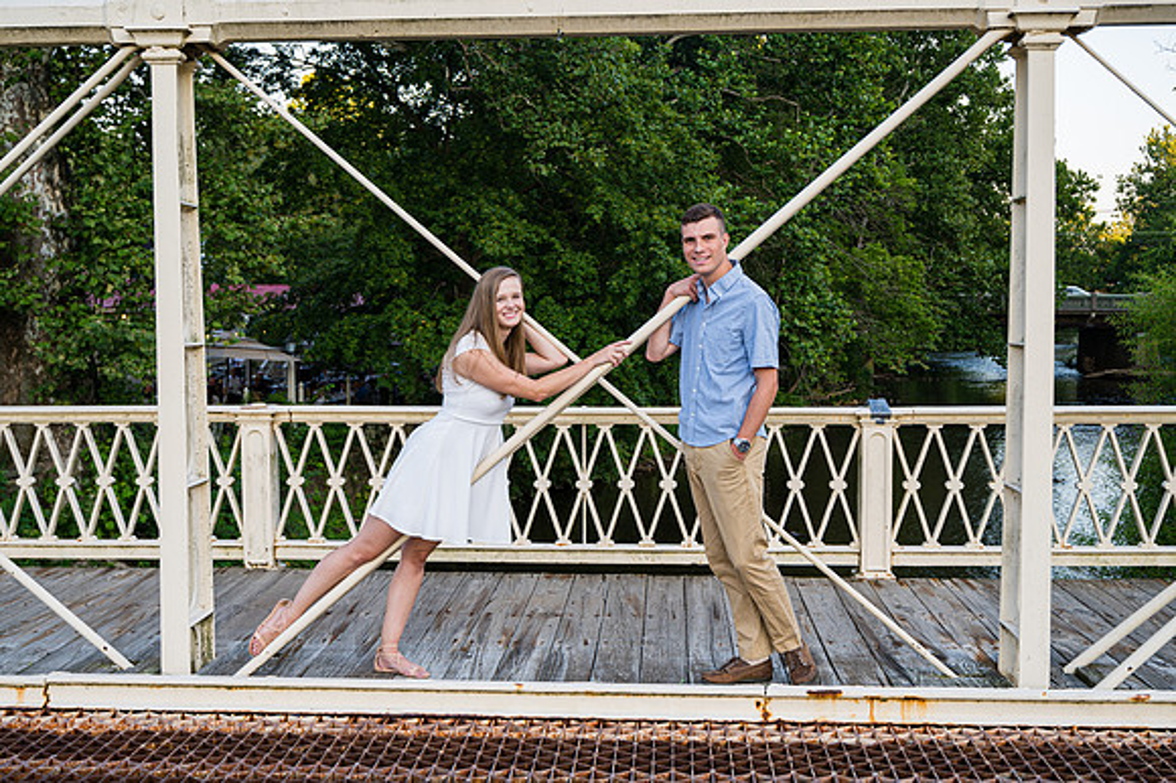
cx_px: 590
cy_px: 394
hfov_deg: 49.4
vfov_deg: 34.0
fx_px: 1278
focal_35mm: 39
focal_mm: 38
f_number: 4.5
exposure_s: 1/125
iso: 200
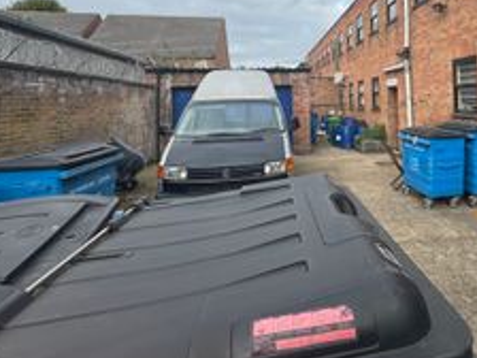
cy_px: 87
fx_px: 344
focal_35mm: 25
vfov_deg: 52.4
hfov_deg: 66.0
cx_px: 345
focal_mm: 2.22
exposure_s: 1/741
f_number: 2.2
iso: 40
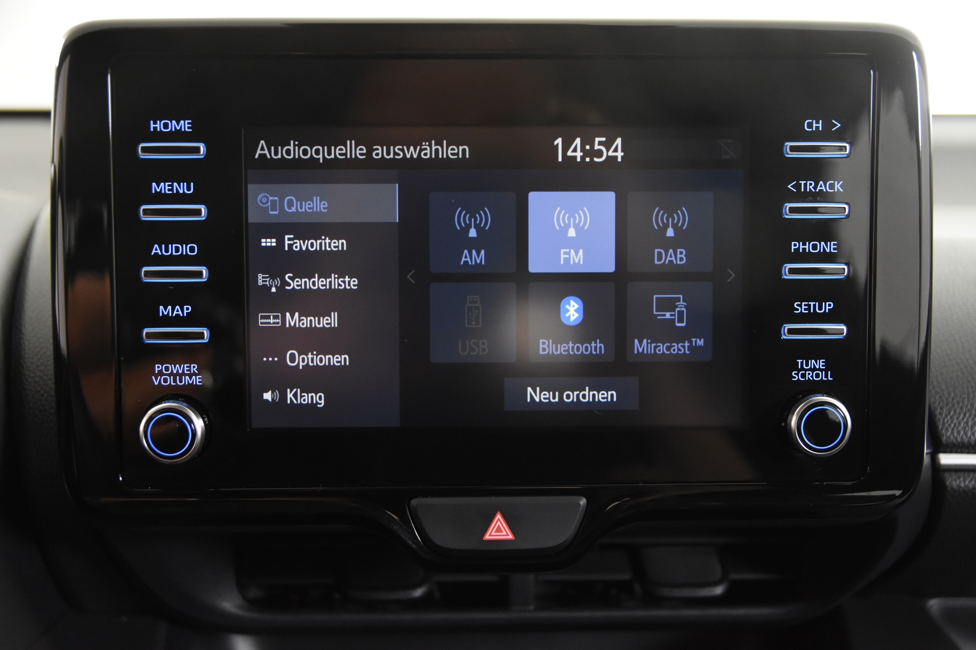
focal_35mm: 46
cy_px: 325
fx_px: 1261
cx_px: 488
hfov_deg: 42.3
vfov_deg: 28.9
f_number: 3.3
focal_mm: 31
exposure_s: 1/50
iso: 2500
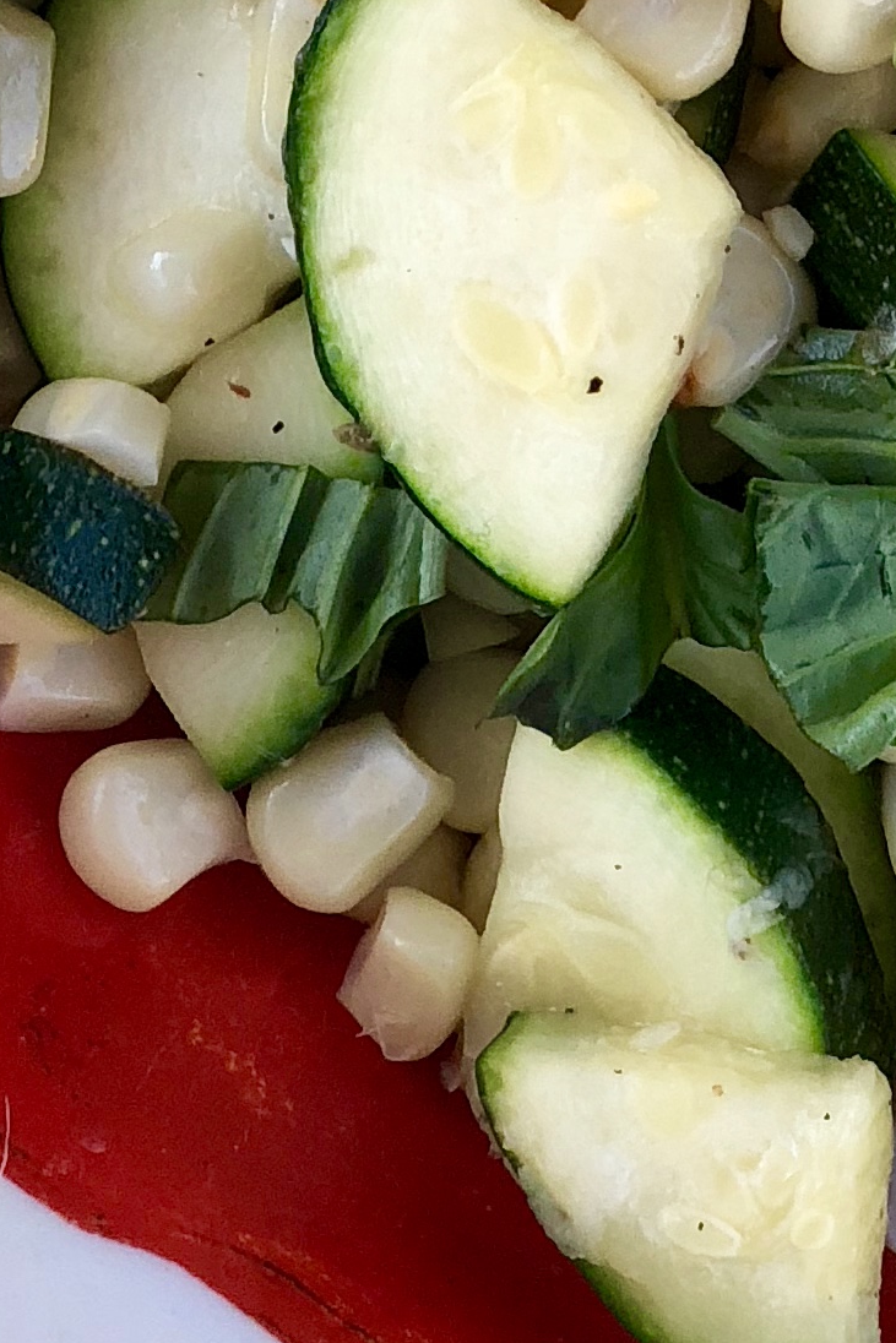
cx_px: 447
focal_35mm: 199
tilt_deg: -87.2
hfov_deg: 6.9
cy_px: -772
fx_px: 7426
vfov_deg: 10.0
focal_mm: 6
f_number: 2.4
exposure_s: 1/60
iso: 25
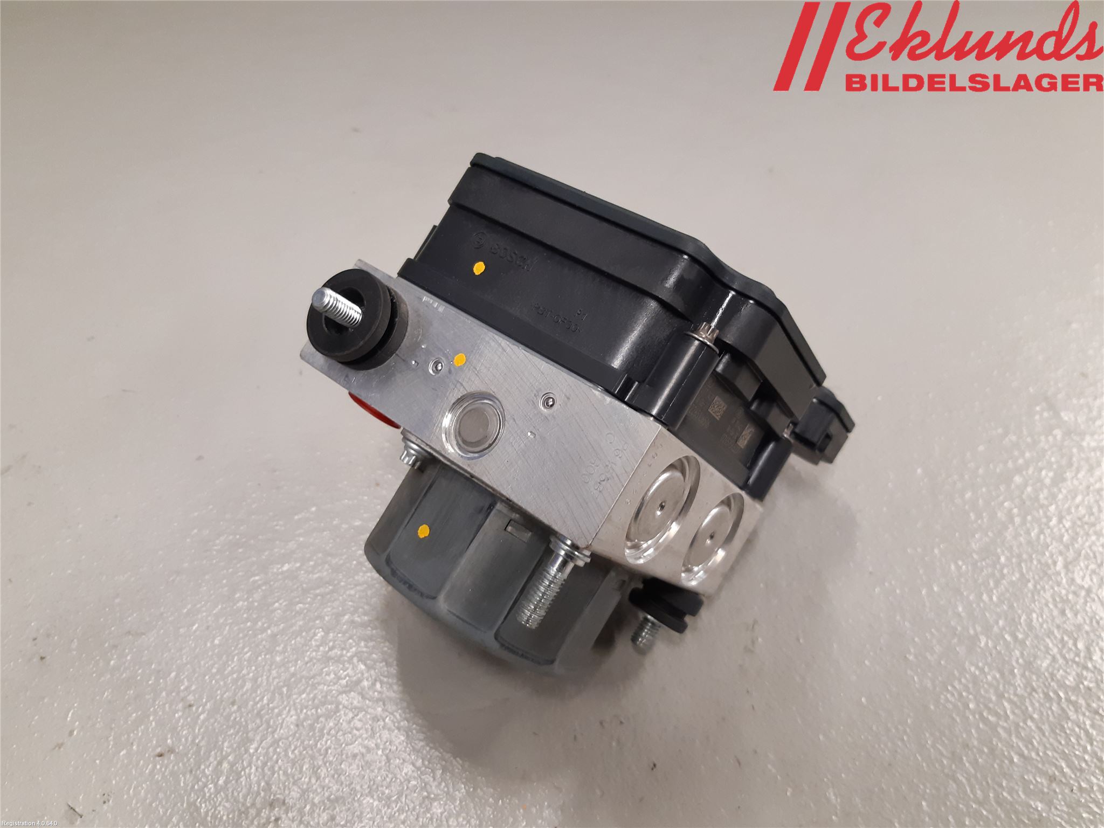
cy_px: 414
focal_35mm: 26
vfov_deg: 53.1
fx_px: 829
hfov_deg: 67.3
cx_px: 552
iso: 160
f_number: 1.7
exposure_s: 1/50
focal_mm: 3.93
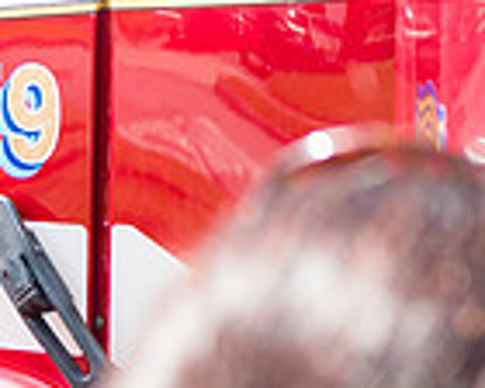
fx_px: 2340
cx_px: 894
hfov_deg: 11.0
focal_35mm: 163
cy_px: -232
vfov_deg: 9.2
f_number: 4
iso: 200
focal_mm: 42
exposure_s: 1/640
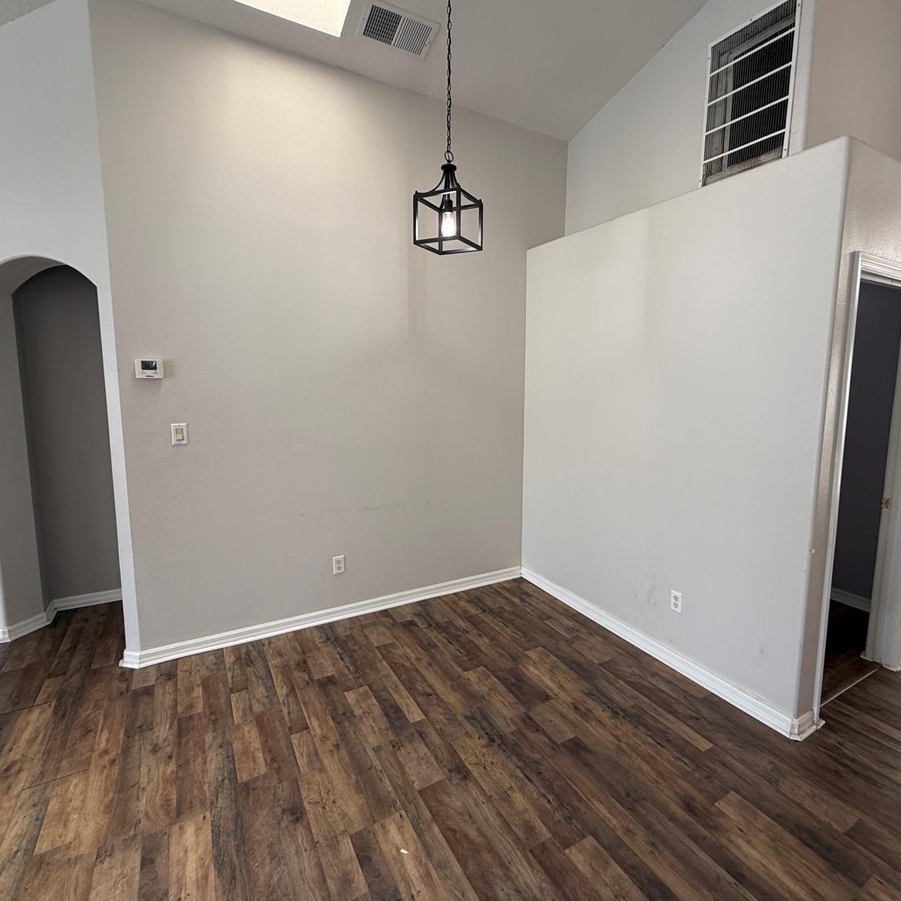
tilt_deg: -4.7
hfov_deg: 83.9
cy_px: 439
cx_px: 480
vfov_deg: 83.9
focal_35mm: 17
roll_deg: -0.6
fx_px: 501
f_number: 2.2
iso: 64
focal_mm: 2.22
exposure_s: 1/107
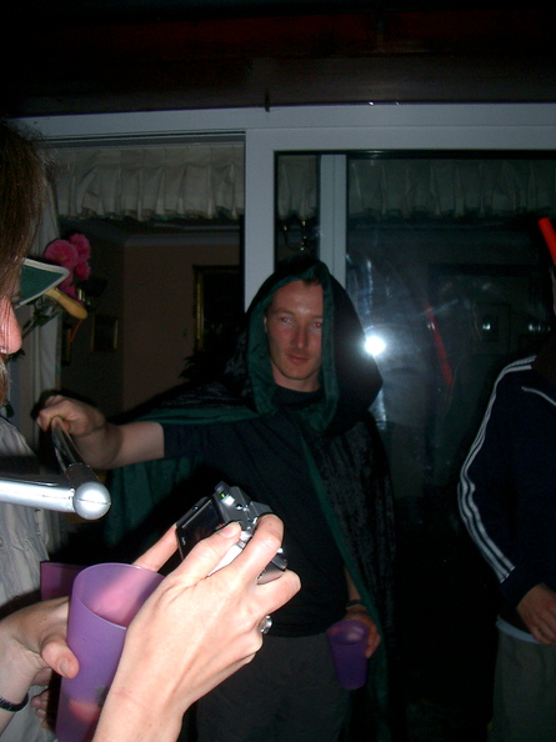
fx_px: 750
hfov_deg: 40.7
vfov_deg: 52.6
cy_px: 371
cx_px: 278
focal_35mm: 35
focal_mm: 5.8
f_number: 2.6
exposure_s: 1/40
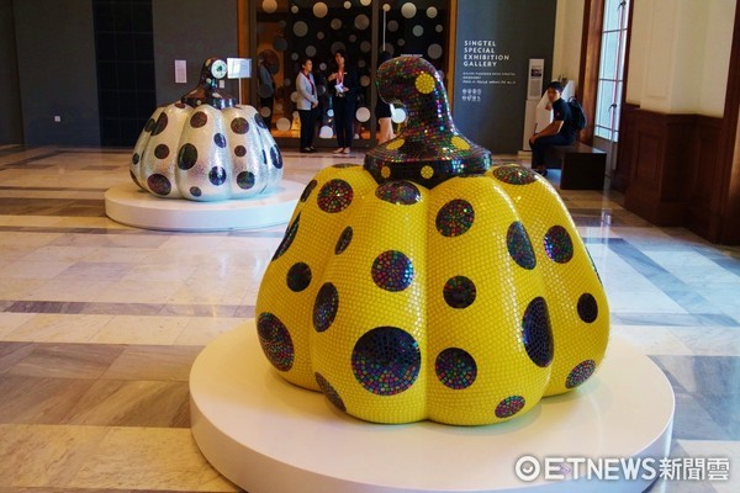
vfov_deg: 37.9
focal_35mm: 35
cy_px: 246
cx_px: 370
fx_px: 719
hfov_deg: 54.4
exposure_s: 1/50
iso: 800
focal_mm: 13
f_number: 4
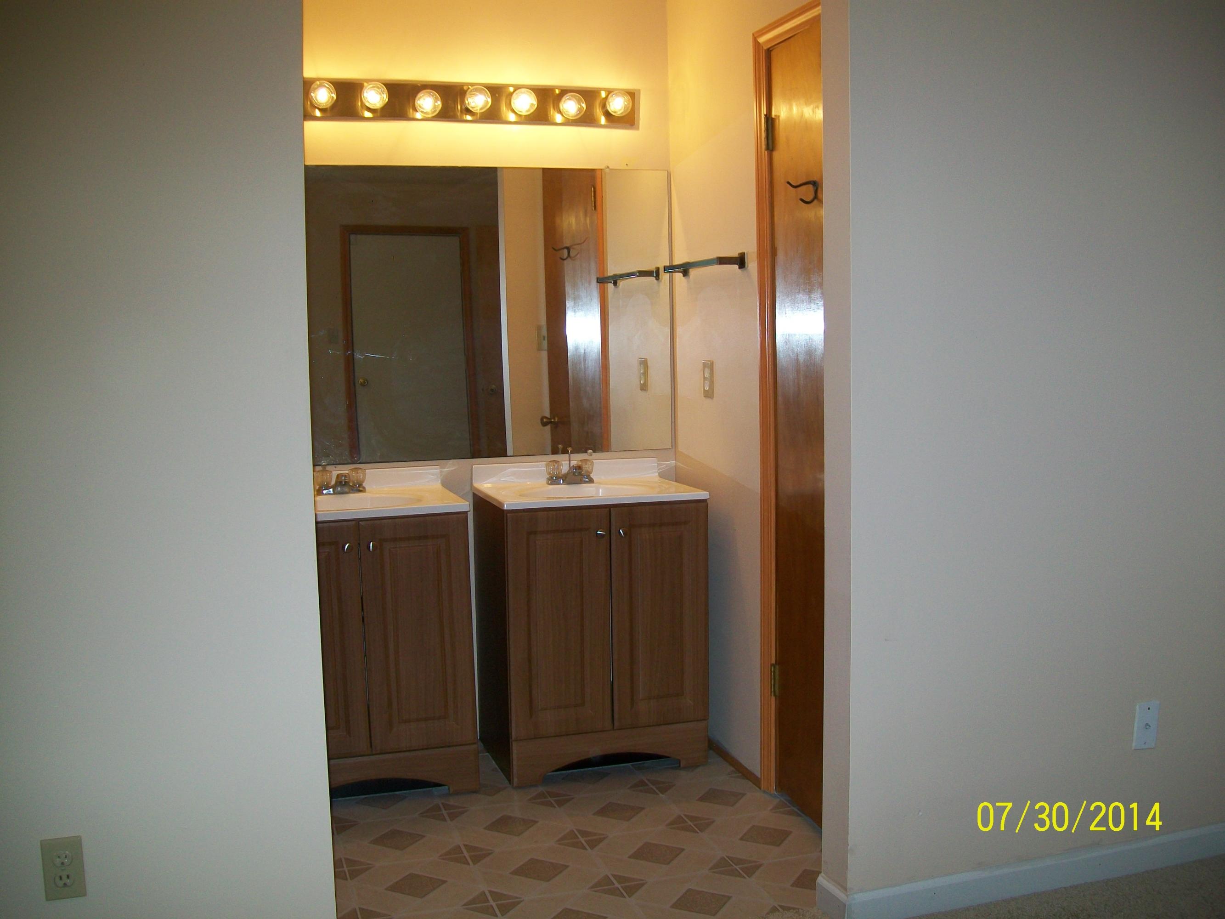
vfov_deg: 41.8
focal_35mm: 34
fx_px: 1203
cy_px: 460
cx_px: 612
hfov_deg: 54.0
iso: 64
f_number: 2.7
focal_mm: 6.1
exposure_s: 1/60
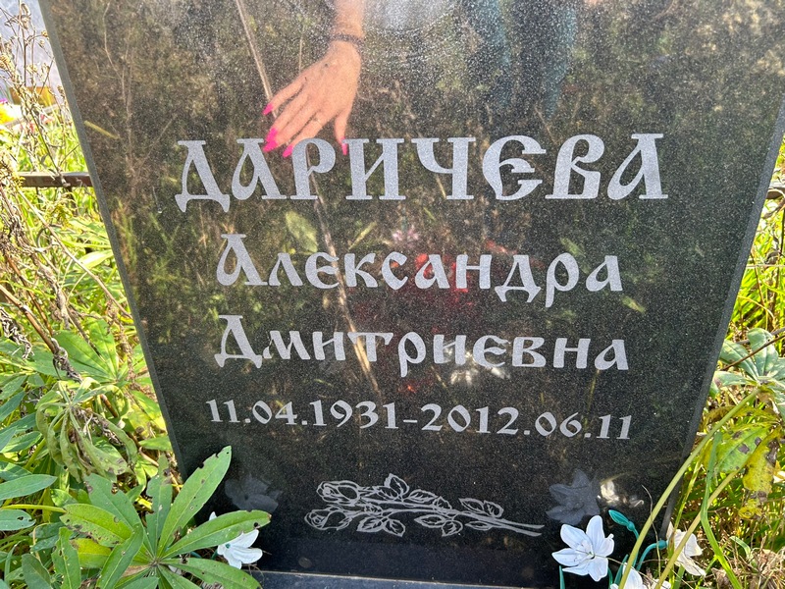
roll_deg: +3.5
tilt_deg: -33.0
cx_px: 392
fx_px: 590
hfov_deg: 67.3
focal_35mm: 26
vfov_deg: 53.1
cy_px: 294
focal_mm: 5.7
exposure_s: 1/147
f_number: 1.5
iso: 50
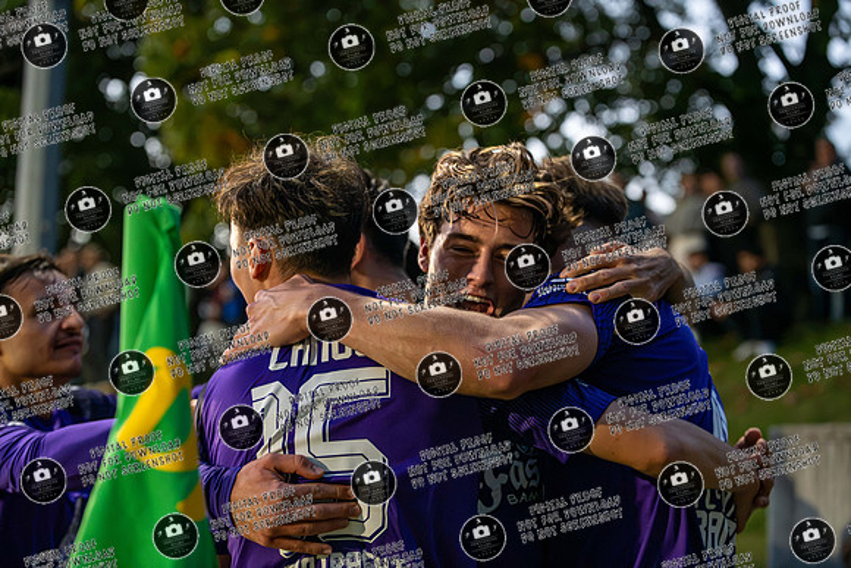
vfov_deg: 19.5
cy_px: 284
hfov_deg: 28.8
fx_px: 1655
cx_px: 426
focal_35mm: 70
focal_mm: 70
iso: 4000
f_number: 3.5
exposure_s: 1/400
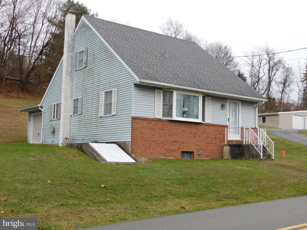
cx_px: 154
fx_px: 399
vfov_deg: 32.2
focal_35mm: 45
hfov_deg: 42.1
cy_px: 115
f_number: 3.7
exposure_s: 1/125
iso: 125
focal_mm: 8
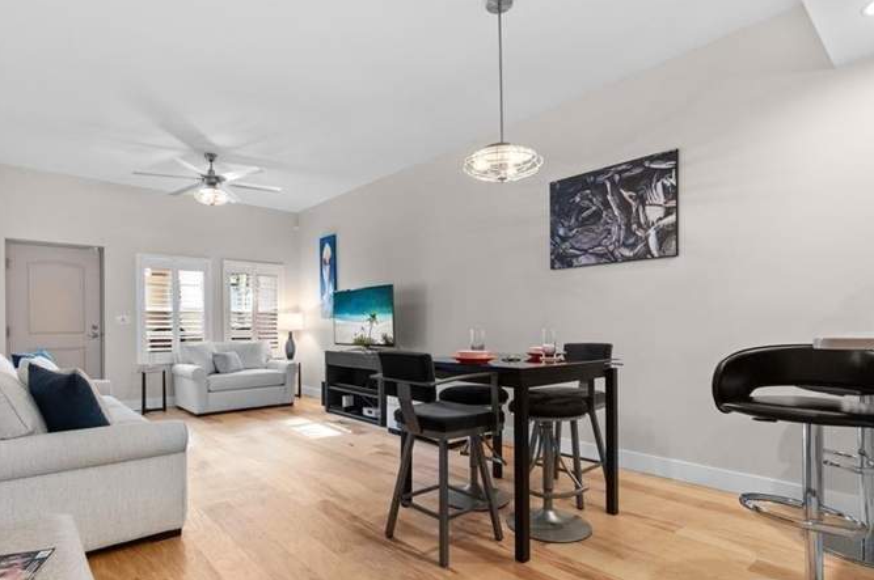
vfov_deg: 67.0
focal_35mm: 18
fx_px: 436
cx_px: 393
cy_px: 323
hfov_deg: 89.8
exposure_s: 1/40
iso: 800
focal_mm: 10
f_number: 4.5
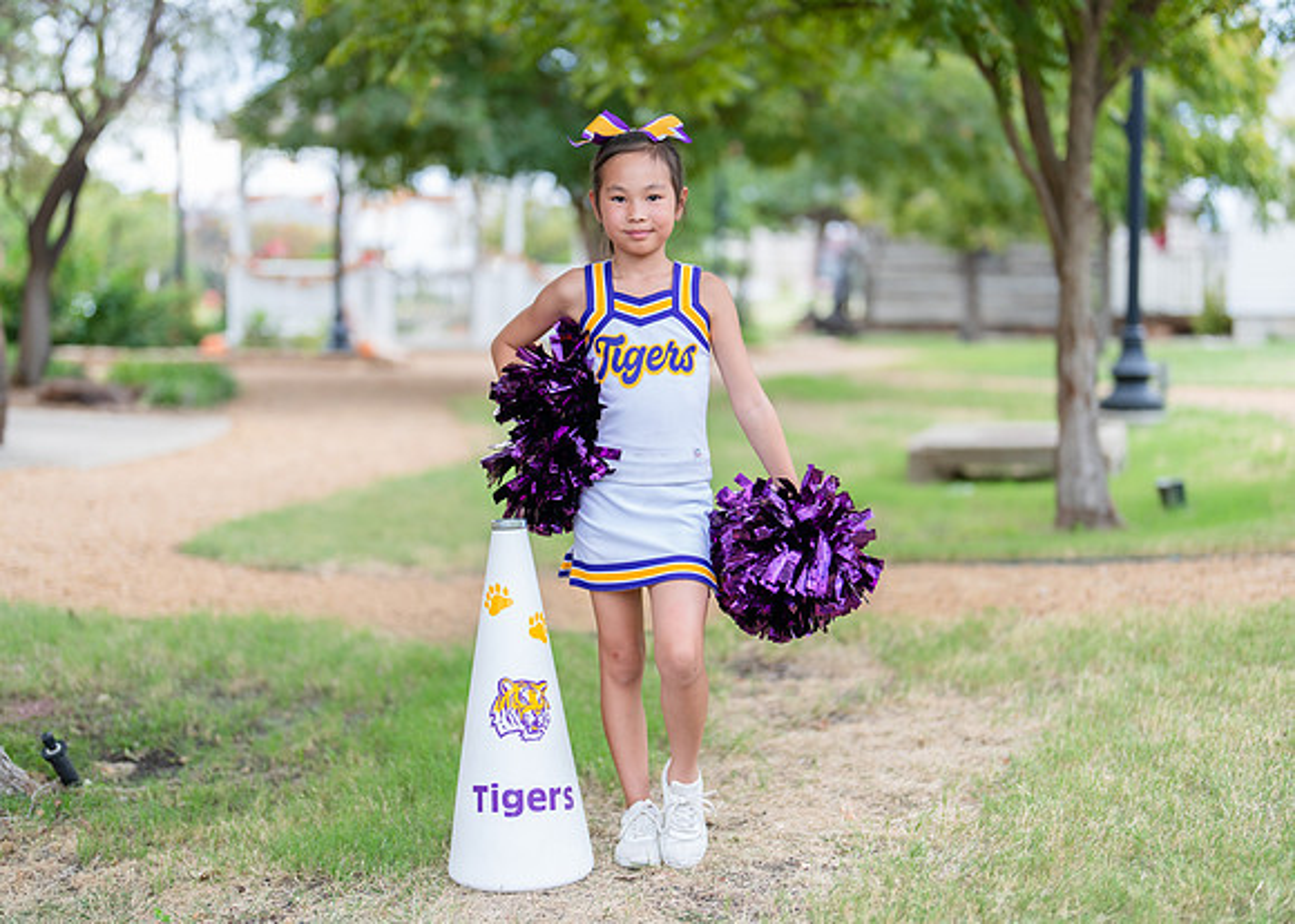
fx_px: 1968
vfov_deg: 26.4
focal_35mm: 54
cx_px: 648
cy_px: 462
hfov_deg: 36.4
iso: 200
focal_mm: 50
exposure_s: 1/400
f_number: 1.2
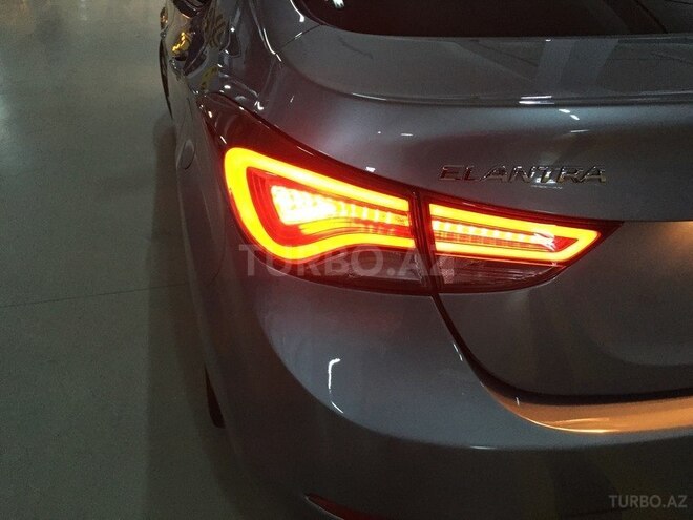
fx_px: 581
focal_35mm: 29
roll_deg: +0.5
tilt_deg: -30.3
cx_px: 346
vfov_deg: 48.2
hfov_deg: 61.7
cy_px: 260
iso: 250
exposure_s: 1/25
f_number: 2.2
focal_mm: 4.15
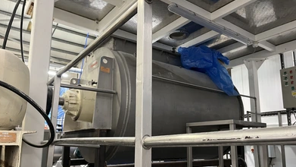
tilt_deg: +11.2
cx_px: 146
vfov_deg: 39.9
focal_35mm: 29
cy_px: 103
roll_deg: +0.3
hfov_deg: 66.1
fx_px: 228
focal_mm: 5.1
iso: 400
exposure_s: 1/50
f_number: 1.6
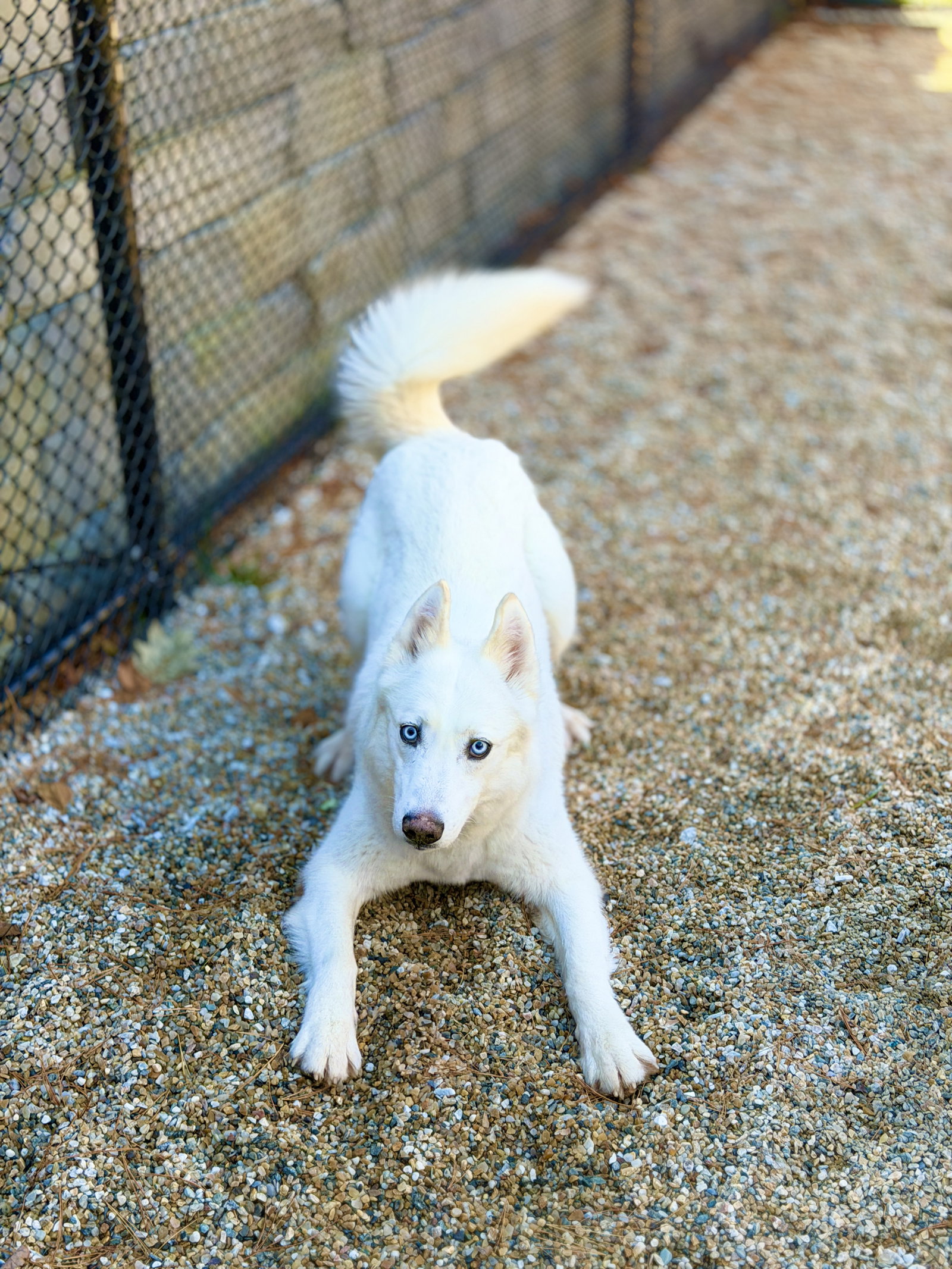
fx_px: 1760
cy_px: 634
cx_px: 476
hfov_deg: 30.3
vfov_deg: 39.7
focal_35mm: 48
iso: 100
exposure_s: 1/466
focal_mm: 6.76
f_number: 1.78
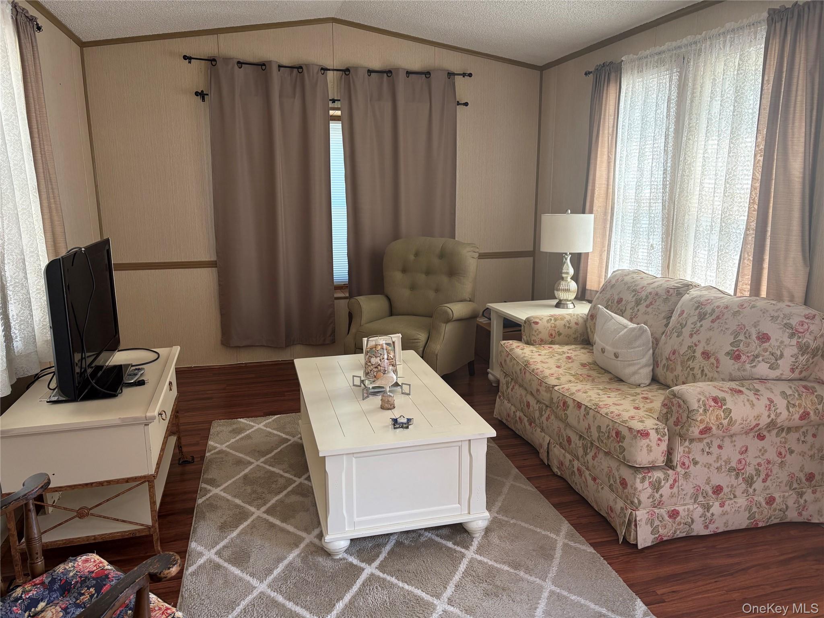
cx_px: 412
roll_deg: -0.2
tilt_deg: -10.6
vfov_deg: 53.1
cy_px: 309
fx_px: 619
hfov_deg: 67.3
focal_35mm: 26
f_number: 1.6
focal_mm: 5.96
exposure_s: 1/121
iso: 125
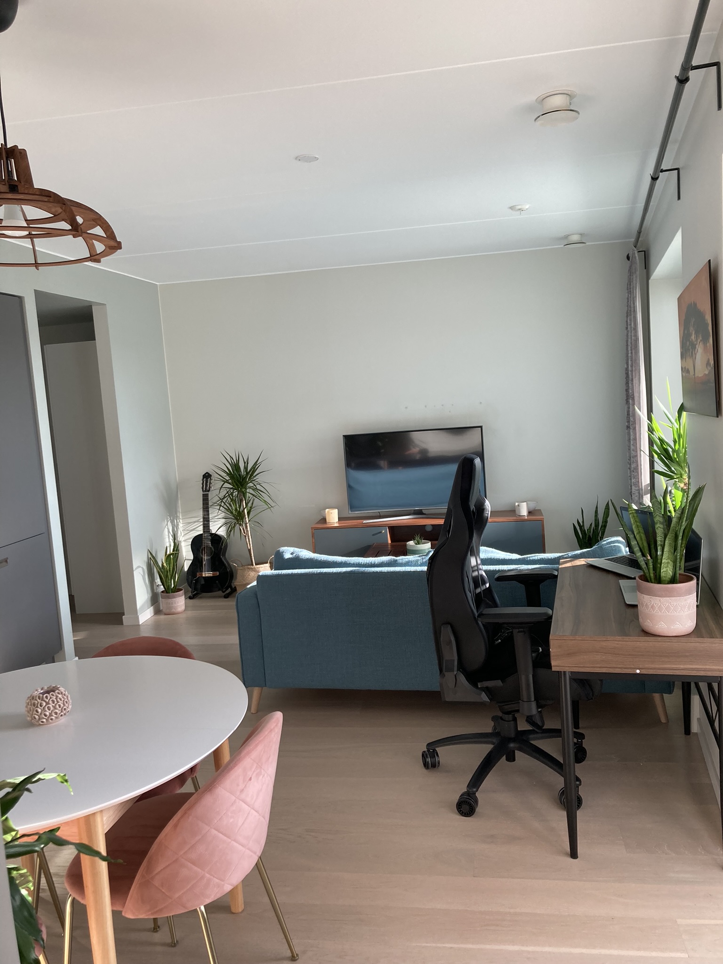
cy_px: 482
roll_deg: +3.5
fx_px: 780
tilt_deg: -5.9
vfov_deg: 63.4
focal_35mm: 28
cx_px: 362
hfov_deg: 49.7
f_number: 1.8
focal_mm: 3.99
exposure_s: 1/121
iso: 50
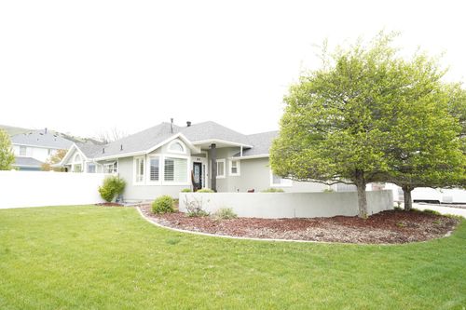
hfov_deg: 80.7
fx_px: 274
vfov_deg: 59.0
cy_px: 155
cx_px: 233
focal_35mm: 21
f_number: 8
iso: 500
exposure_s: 1/80
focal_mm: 21.2
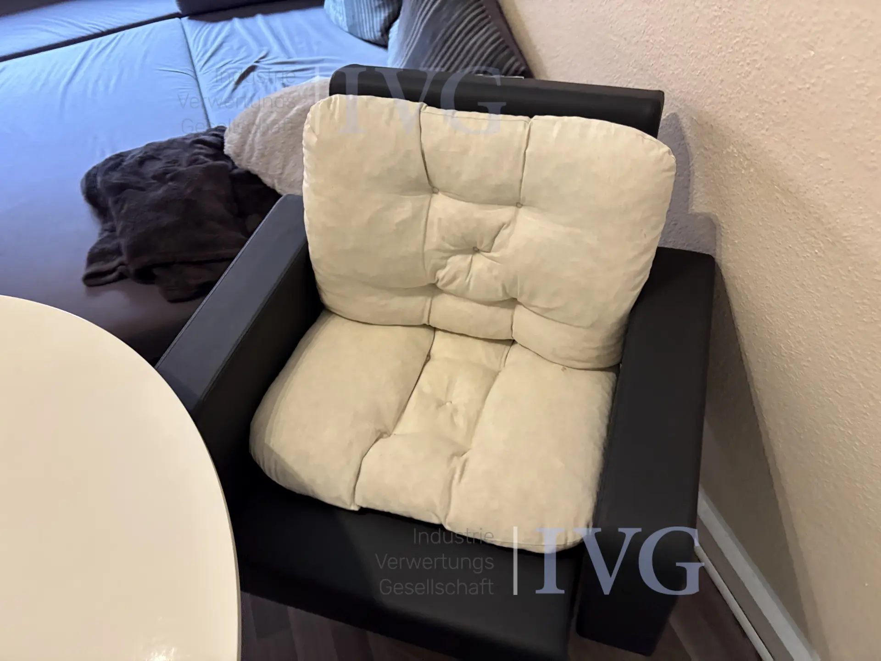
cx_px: 440
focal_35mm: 26
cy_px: 330
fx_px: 662
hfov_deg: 67.3
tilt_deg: -48.4
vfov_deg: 53.1
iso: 500
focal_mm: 5.96
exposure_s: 1/50
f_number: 1.6
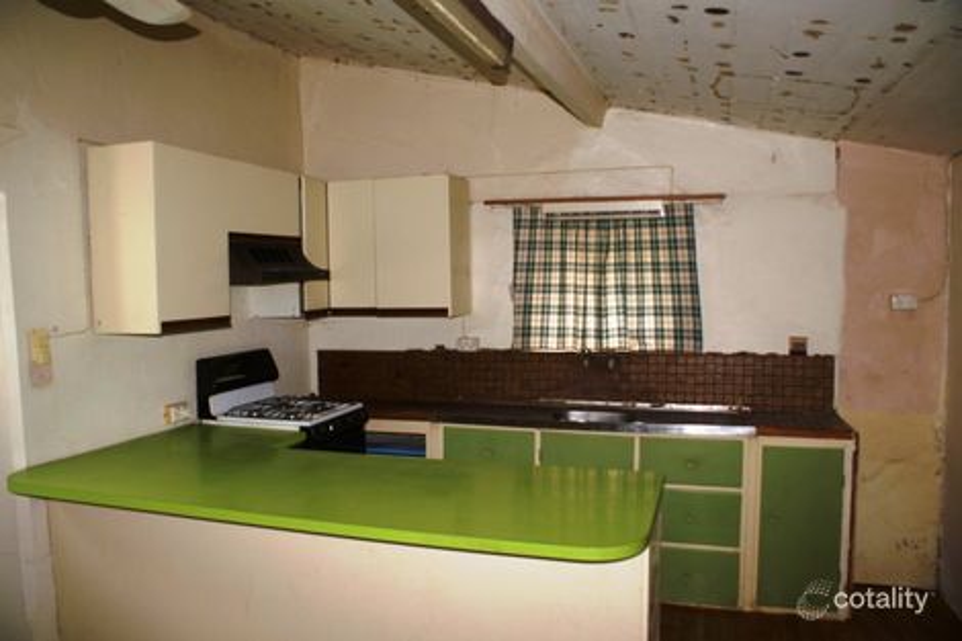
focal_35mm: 27
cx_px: 481
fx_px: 721
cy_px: 320
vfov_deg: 47.9
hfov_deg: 67.4
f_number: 3.5
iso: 400
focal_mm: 18
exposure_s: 1/60
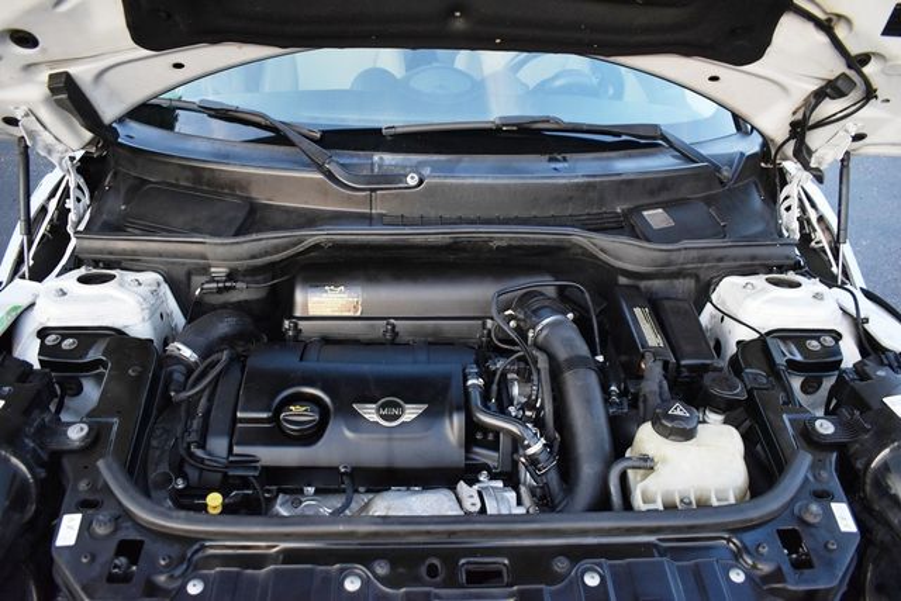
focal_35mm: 27
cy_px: 300
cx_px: 450
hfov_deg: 67.4
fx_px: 676
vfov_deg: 48.0
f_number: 3.5
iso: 1250
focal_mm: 18
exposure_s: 1/125
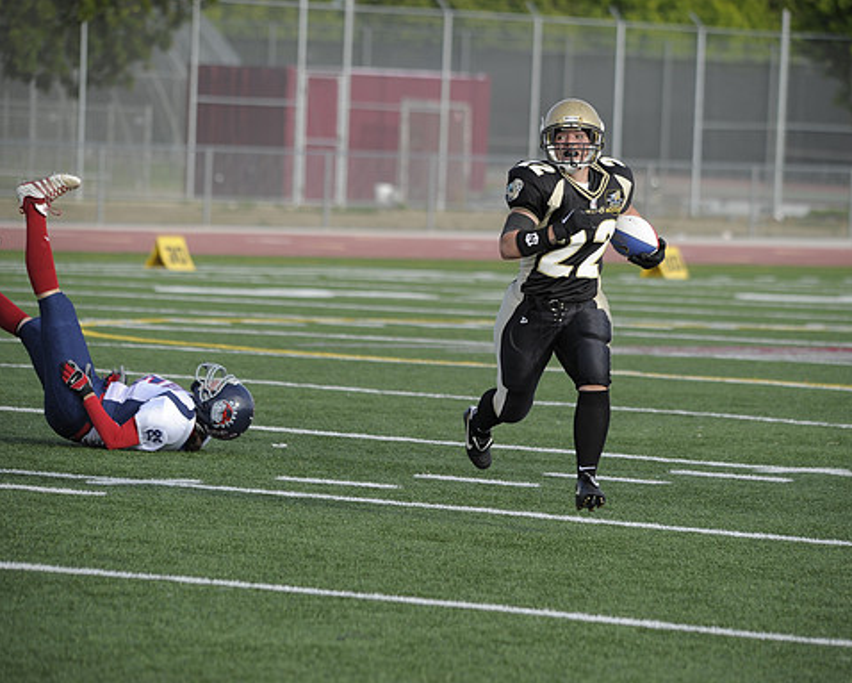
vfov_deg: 5.0
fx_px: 7746
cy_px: 342
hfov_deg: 6.3
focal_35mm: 307
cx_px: 444
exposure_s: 1/1000
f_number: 5.6
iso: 450
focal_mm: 270
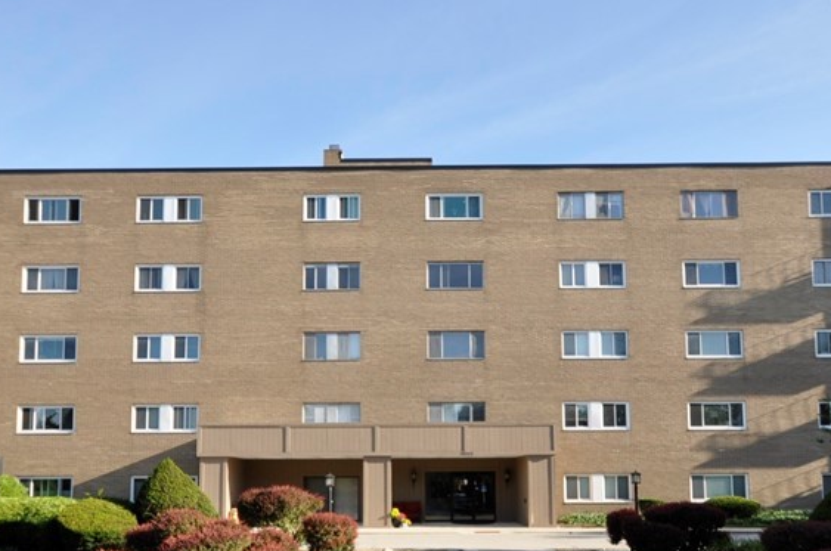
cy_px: 415
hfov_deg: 63.8
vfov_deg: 43.3
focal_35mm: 29
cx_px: 407
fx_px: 668
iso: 200
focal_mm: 10
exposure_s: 1/200
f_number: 7.1
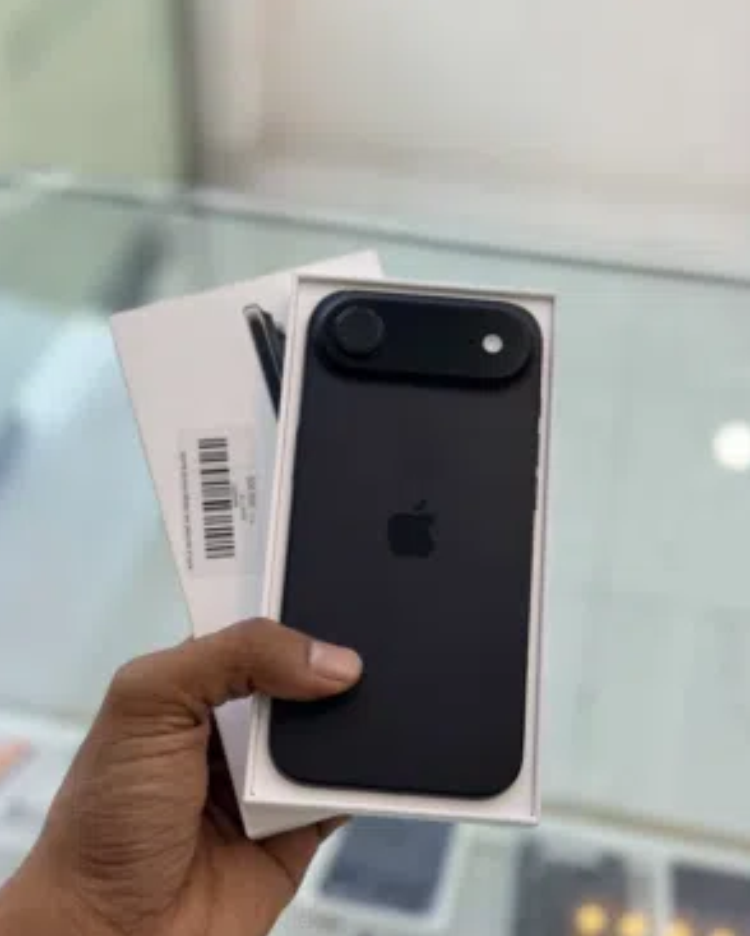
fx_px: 1414
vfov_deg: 36.6
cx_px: 372
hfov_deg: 29.7
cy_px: 500
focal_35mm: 51
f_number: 1.78
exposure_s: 1/544
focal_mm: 6.76
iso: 64
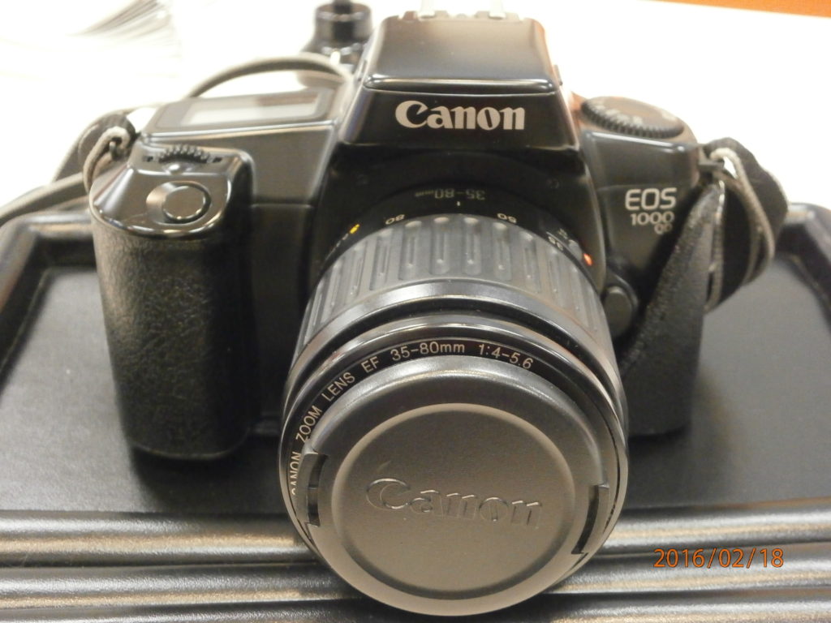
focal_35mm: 47
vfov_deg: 30.9
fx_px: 1128
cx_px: 416
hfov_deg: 40.4
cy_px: 312
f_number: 3.4
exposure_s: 1/25
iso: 800
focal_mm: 8.3
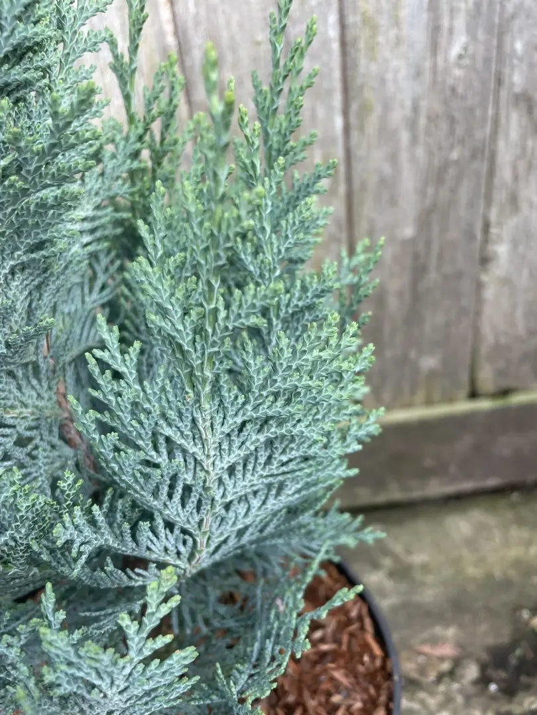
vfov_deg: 67.3
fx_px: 538
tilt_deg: -29.5
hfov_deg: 53.1
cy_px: 358
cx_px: 268
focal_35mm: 26
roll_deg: +8.1
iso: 32
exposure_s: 1/425
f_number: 1.6
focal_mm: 4.2
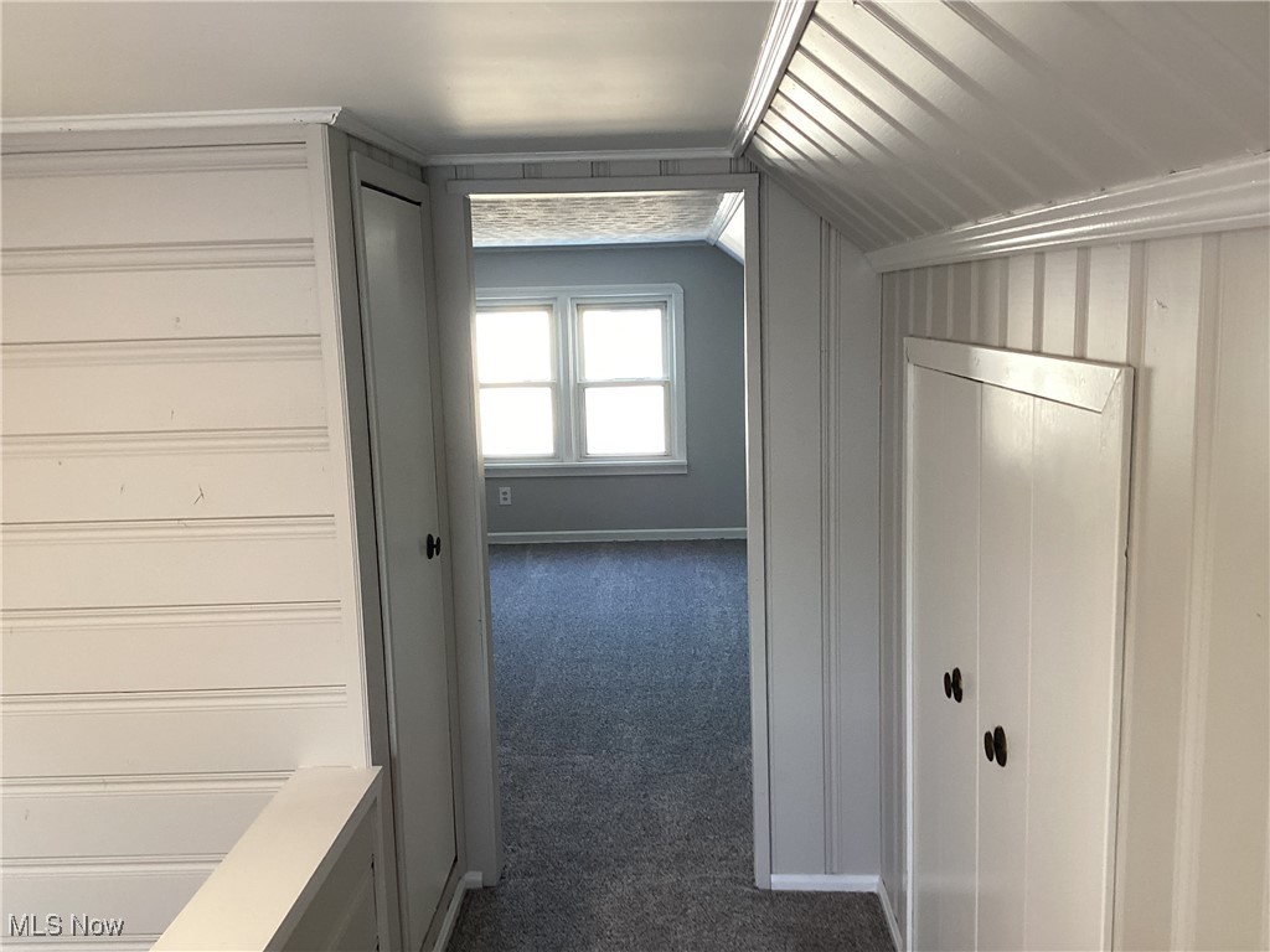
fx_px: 1137
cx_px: 635
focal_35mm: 31
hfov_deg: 58.4
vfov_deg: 45.4
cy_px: 476
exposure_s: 1/60
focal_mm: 3.3
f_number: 2.4
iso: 125
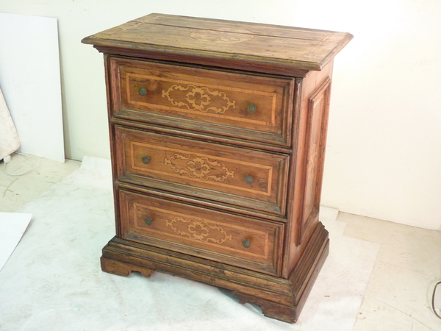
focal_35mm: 45
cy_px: 166
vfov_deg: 32.2
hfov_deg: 42.1
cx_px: 220
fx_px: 573
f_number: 3.7
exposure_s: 1/8
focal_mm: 7.3
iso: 400
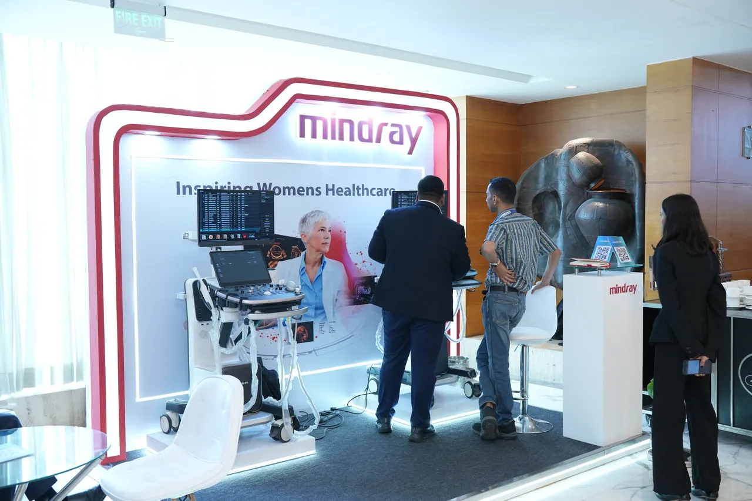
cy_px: 250
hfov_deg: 54.4
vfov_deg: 37.8
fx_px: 731
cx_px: 376
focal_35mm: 35
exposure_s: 1/125
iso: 1250
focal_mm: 35
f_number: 4
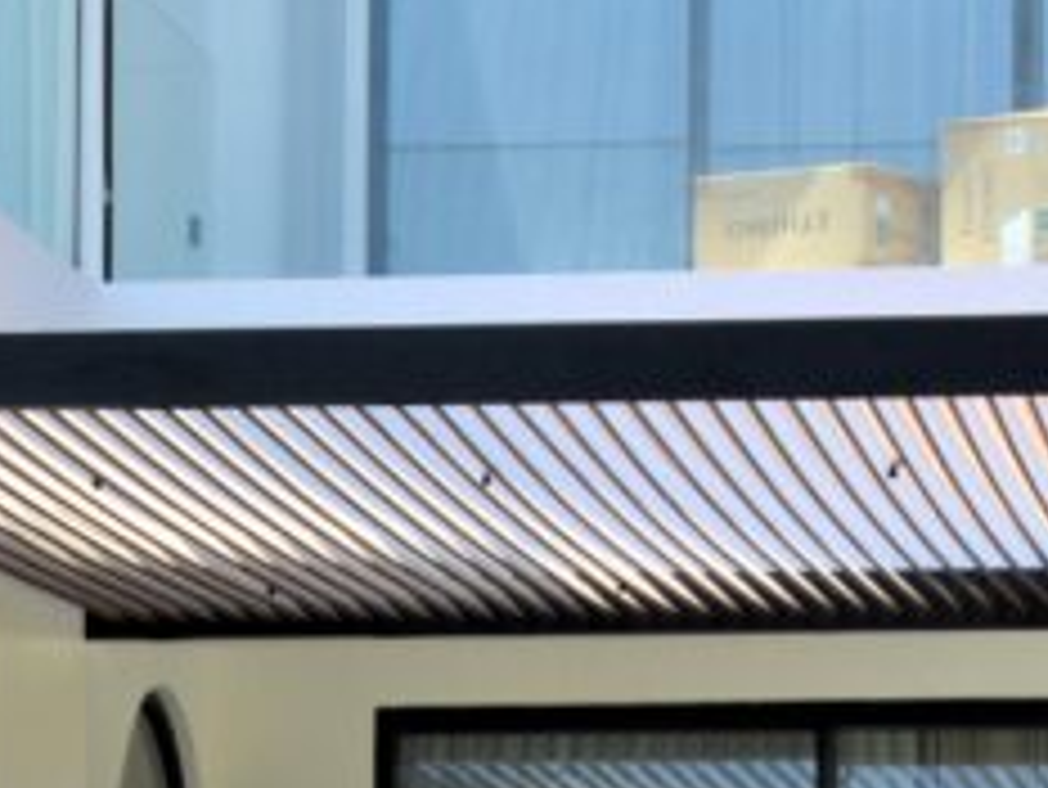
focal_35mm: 241
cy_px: 1078
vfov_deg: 6.1
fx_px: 7300
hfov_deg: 8.1
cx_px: -130
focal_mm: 38
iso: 200
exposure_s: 1/250
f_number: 9.5
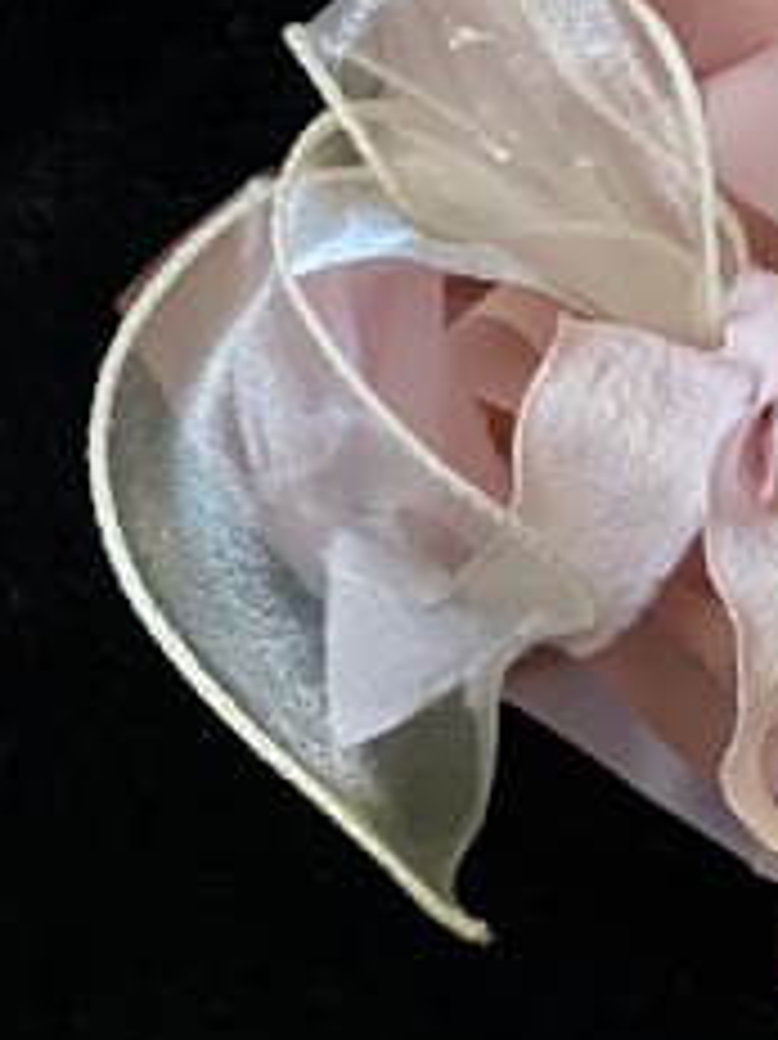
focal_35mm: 284
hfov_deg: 5.2
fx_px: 8518
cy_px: -626
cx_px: 1421
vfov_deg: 6.9
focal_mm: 7.5
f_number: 2.2
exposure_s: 1/51
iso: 160
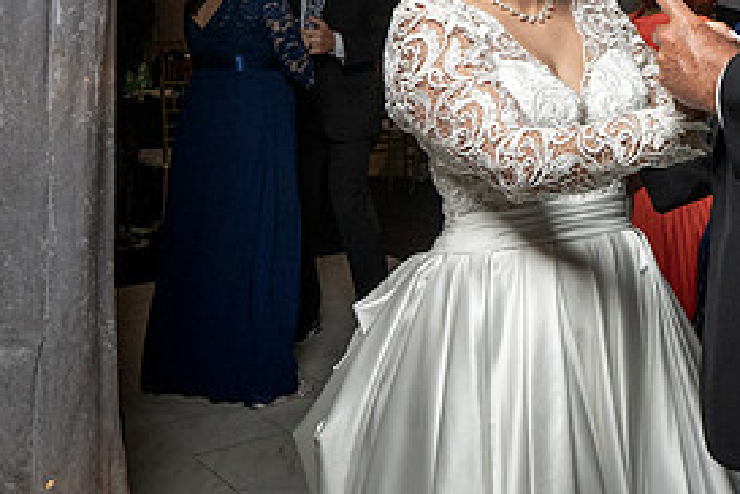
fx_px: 1089
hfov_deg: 36.0
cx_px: 614
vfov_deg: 24.6
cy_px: 29
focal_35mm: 53
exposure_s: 1/250
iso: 2000
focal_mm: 16
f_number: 5.6
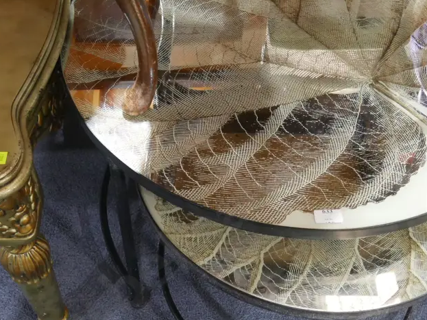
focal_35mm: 46
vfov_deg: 31.4
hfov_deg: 41.0
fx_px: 567
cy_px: 188
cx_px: 265
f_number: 3.5
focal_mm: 14
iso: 2500
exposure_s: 1/60
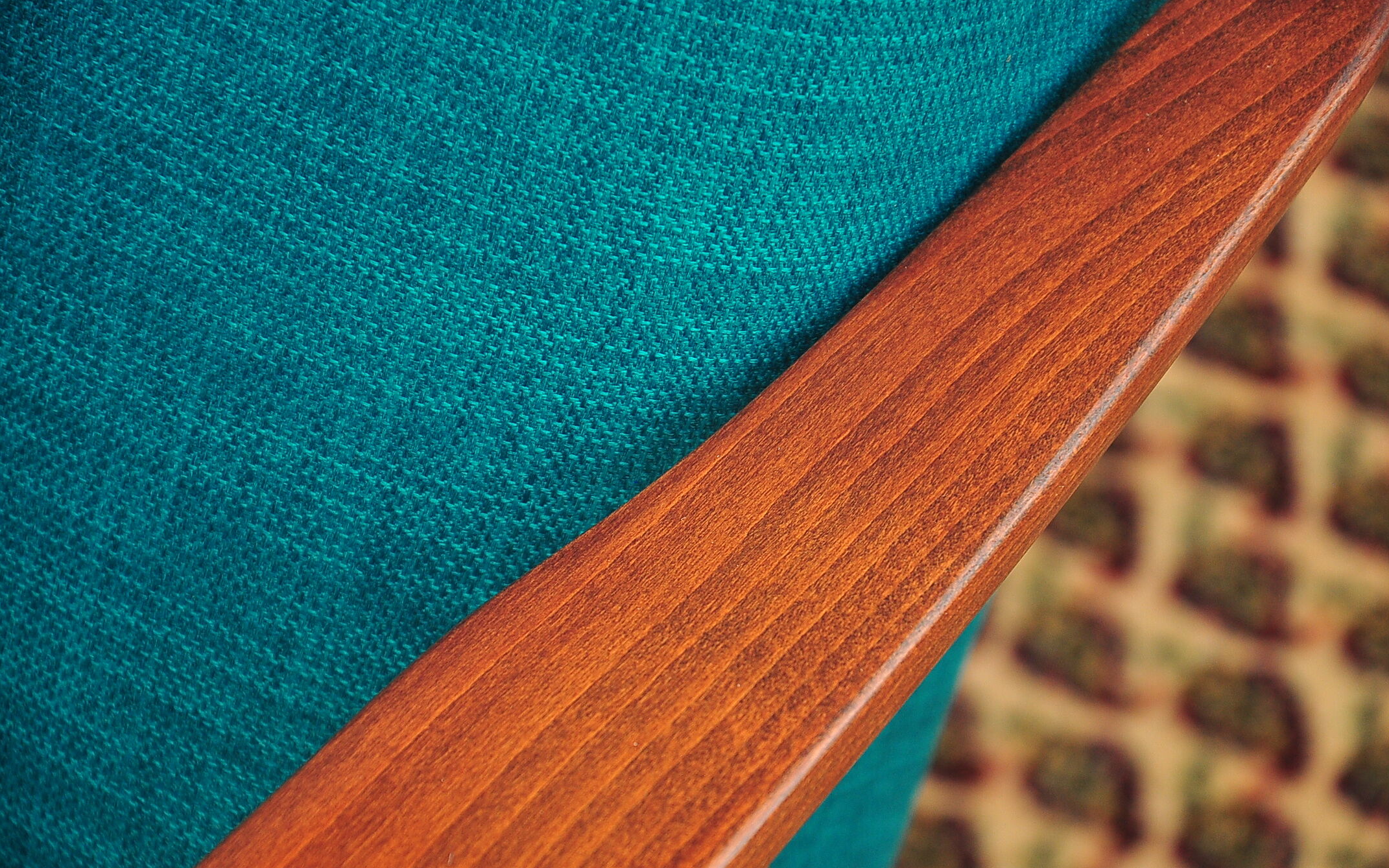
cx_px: 694
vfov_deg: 8.2
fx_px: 6076
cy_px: 441
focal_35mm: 161
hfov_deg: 13.0
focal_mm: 105
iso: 400
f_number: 5.6
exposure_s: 1/125
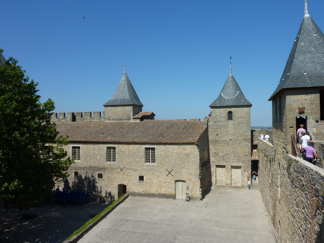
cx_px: 162
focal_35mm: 25
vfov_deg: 54.9
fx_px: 234
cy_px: 122
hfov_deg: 69.4
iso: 80
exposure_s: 1/500
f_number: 5.6
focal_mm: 4.1
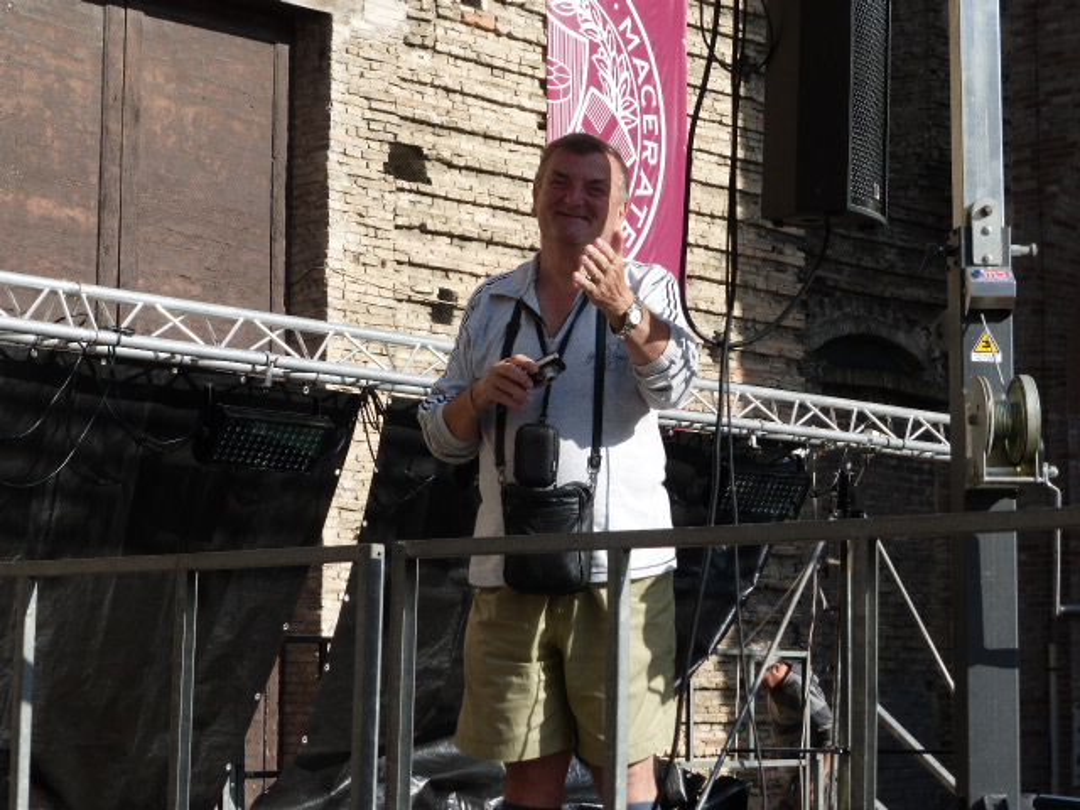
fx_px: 2652
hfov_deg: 23.0
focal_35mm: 85
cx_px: 540
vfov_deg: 17.4
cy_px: 405
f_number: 5.1
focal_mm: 14.2
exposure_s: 1/400
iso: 100
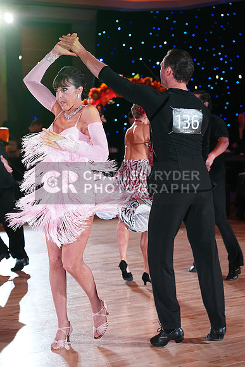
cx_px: 122
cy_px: 184
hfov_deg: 15.4
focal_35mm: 89
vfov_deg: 22.9
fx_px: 908
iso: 5000
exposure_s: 1/400
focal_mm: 89
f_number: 4.5
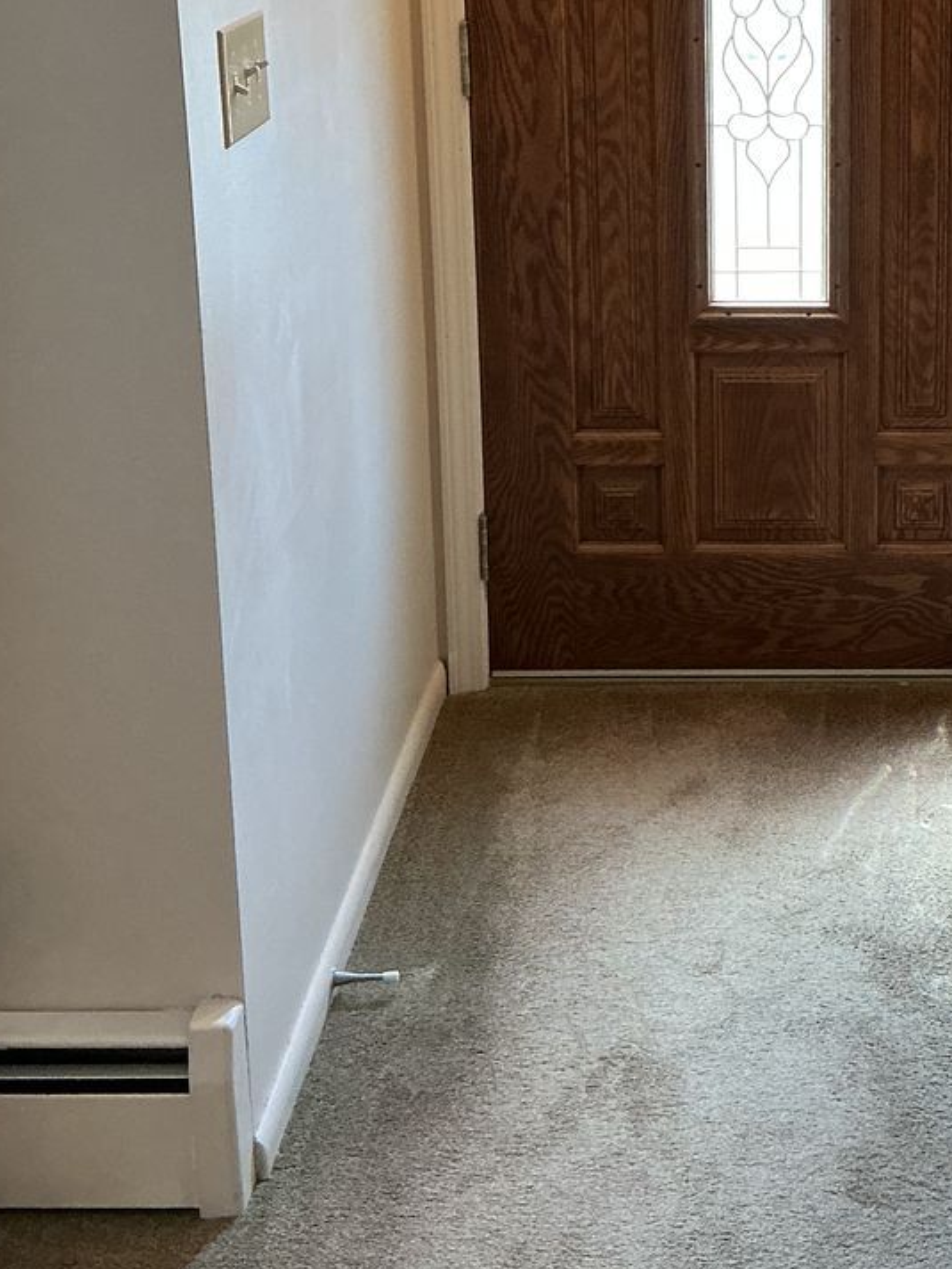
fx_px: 2236
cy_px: 249
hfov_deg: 23.5
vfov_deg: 30.9
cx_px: 809
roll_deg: +1.0
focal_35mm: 61
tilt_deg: -13.7
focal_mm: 3
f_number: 1.8
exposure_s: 1/60
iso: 100
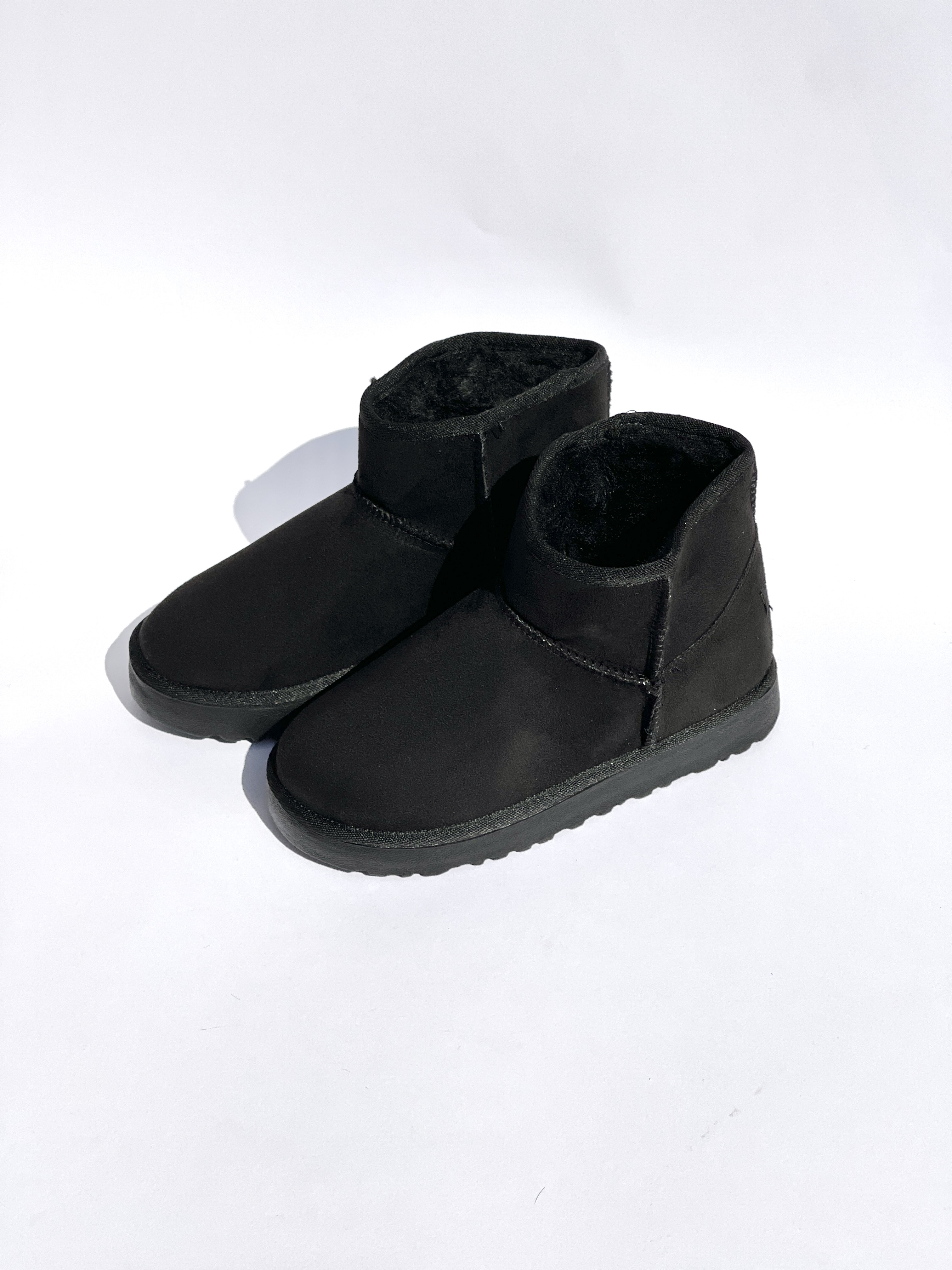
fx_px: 2347
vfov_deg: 30.3
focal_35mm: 64
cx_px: 476
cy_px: 635
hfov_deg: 22.9
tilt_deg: -36.5
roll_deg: +1.3
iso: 32
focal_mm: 7.5
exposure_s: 1/6135
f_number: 2.2
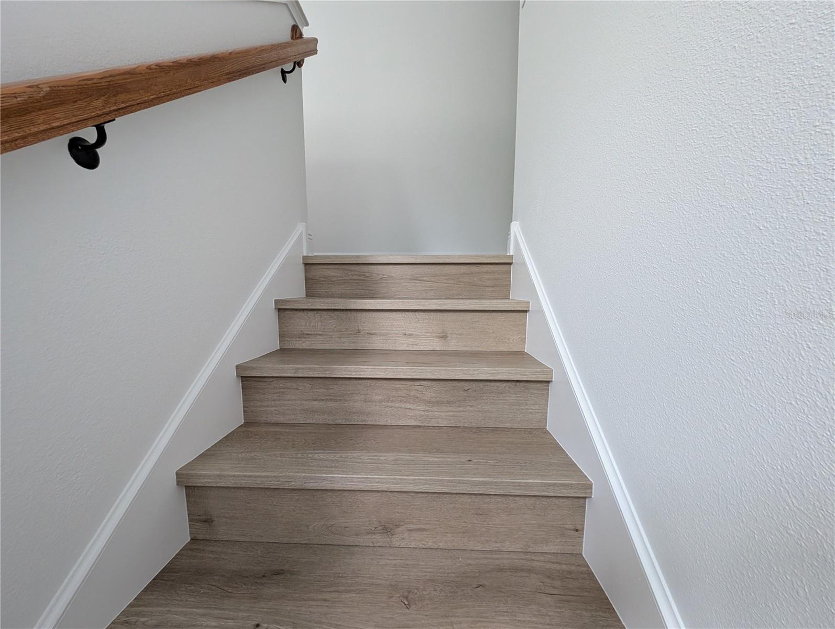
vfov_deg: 94.6
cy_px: 314
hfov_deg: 110.5
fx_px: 290
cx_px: 418
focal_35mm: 12
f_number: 1.95
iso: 361
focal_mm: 2.23
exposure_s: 1/115
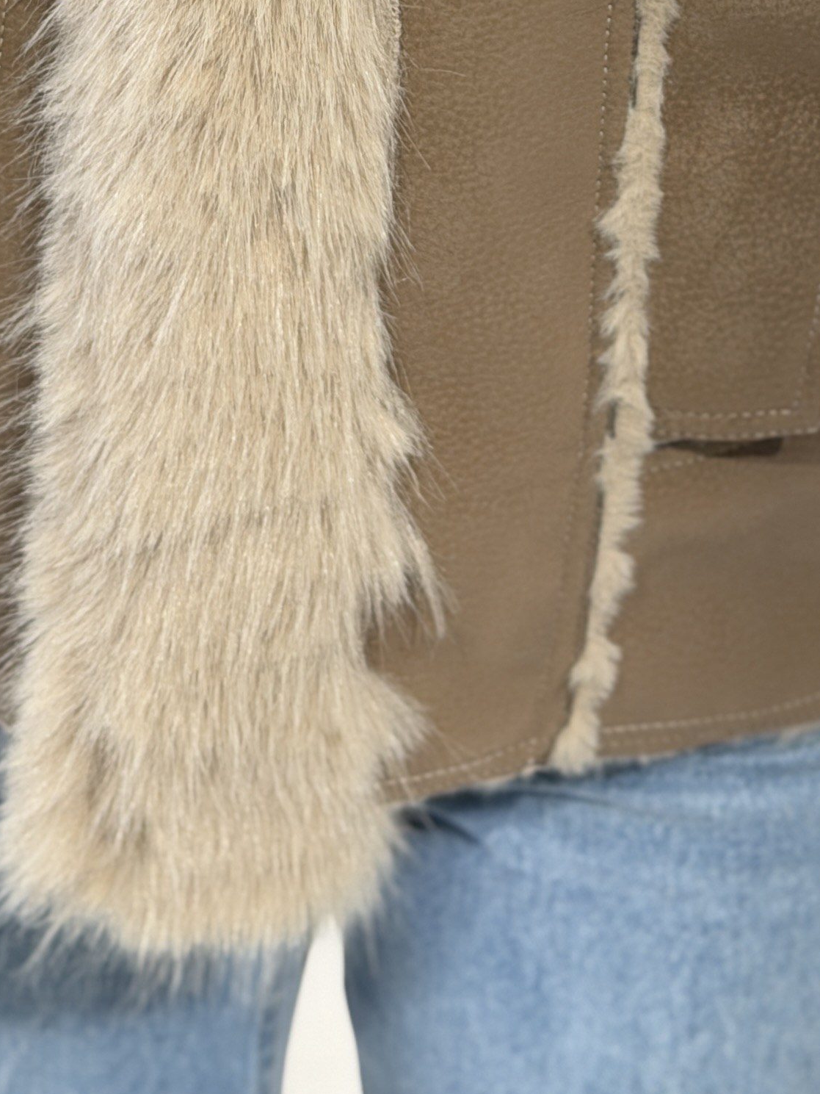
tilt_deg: -35.1
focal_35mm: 130
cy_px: -331
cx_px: 237
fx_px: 4105
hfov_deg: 11.4
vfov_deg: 14.5
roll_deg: -0.6
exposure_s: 1/100
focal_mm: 6.76
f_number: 1.78
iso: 100
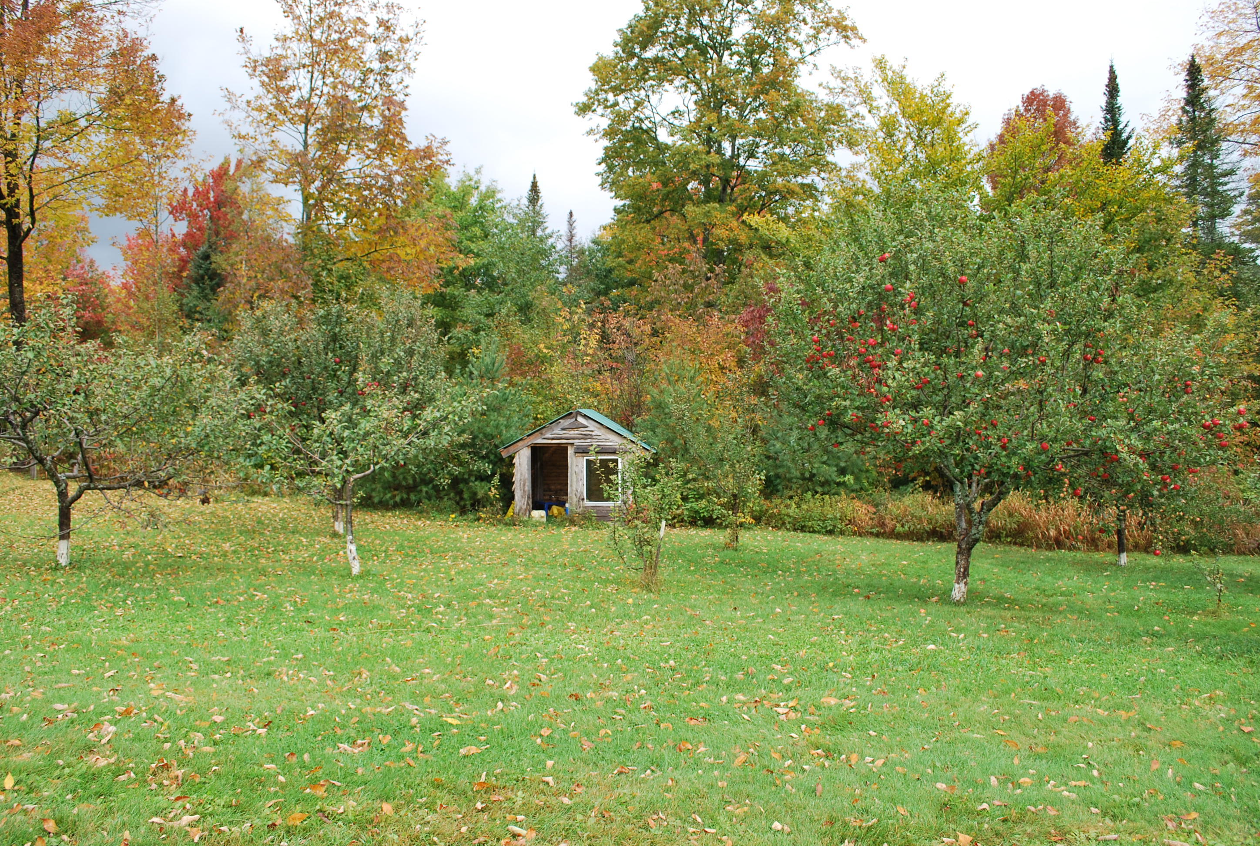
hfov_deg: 67.3
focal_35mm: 27
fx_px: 947
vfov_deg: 48.1
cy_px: 423
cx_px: 630
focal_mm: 18
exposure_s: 1/160
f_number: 6.3
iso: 100
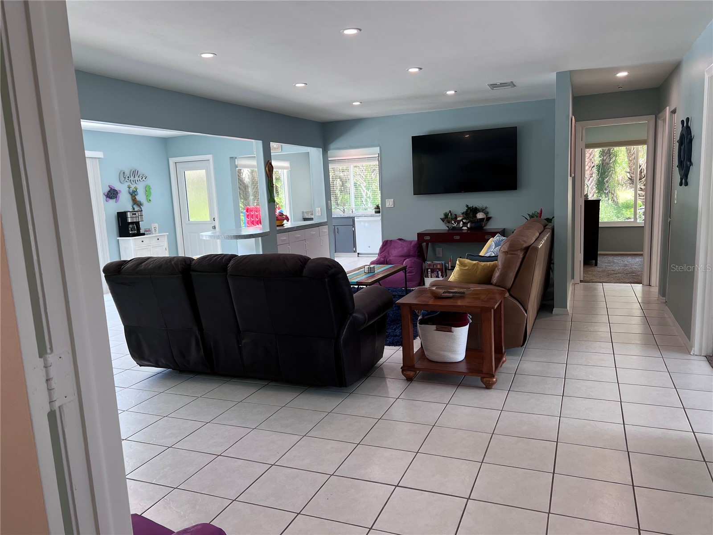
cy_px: 268
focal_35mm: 26
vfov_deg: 53.1
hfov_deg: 67.3
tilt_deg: -8.7
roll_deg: +2.5
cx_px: 356
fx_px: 536
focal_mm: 5.7
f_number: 1.5
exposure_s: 1/120
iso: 64
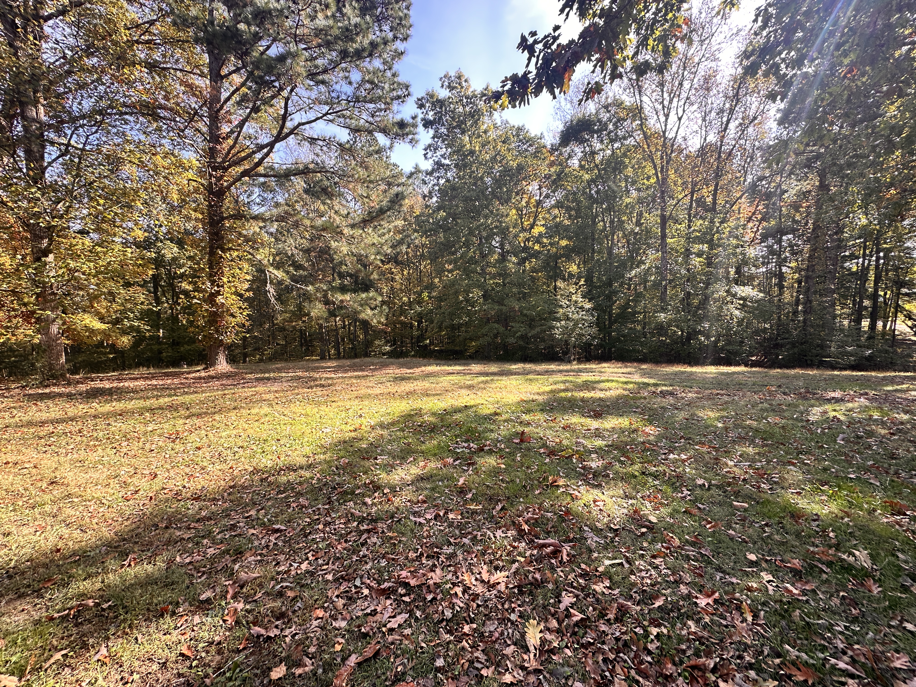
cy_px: 344
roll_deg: +1.4
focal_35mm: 14
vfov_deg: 85.7
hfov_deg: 102.1
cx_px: 458
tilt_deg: -3.5
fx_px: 370
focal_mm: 2.22
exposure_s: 1/185
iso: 50
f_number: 2.2
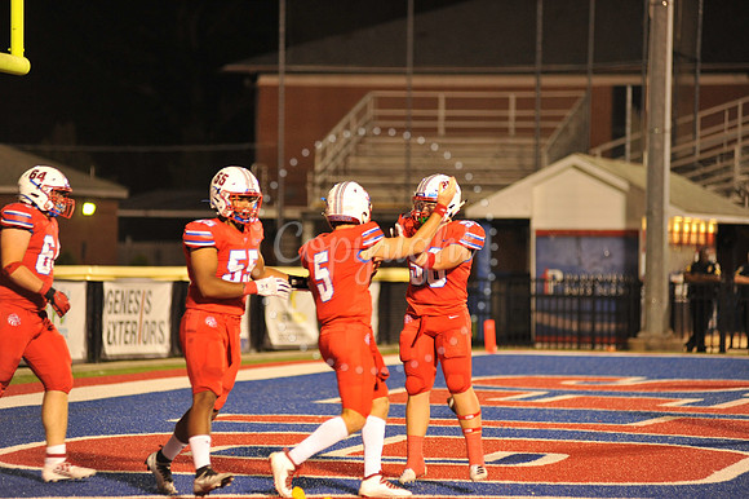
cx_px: 374
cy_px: 250
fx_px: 3535
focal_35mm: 170
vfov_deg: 8.1
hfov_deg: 12.1
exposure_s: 1/200
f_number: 3.2
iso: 2000
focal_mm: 170
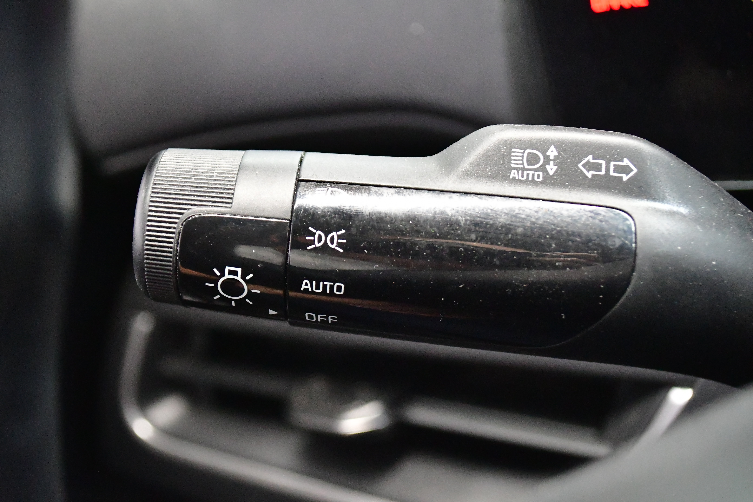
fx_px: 1098
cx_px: 376
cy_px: 251
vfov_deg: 25.8
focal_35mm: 52
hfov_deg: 37.9
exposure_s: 1/60
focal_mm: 35
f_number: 5
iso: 9000
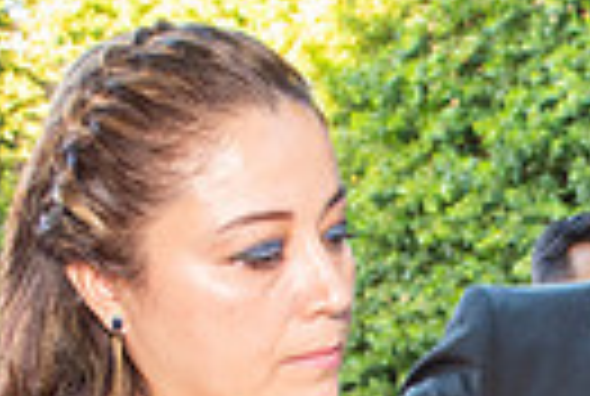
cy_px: 704
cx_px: 757
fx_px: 1741
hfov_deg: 18.0
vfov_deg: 12.0
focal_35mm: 106
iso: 500
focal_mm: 24
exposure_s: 1/125
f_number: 5
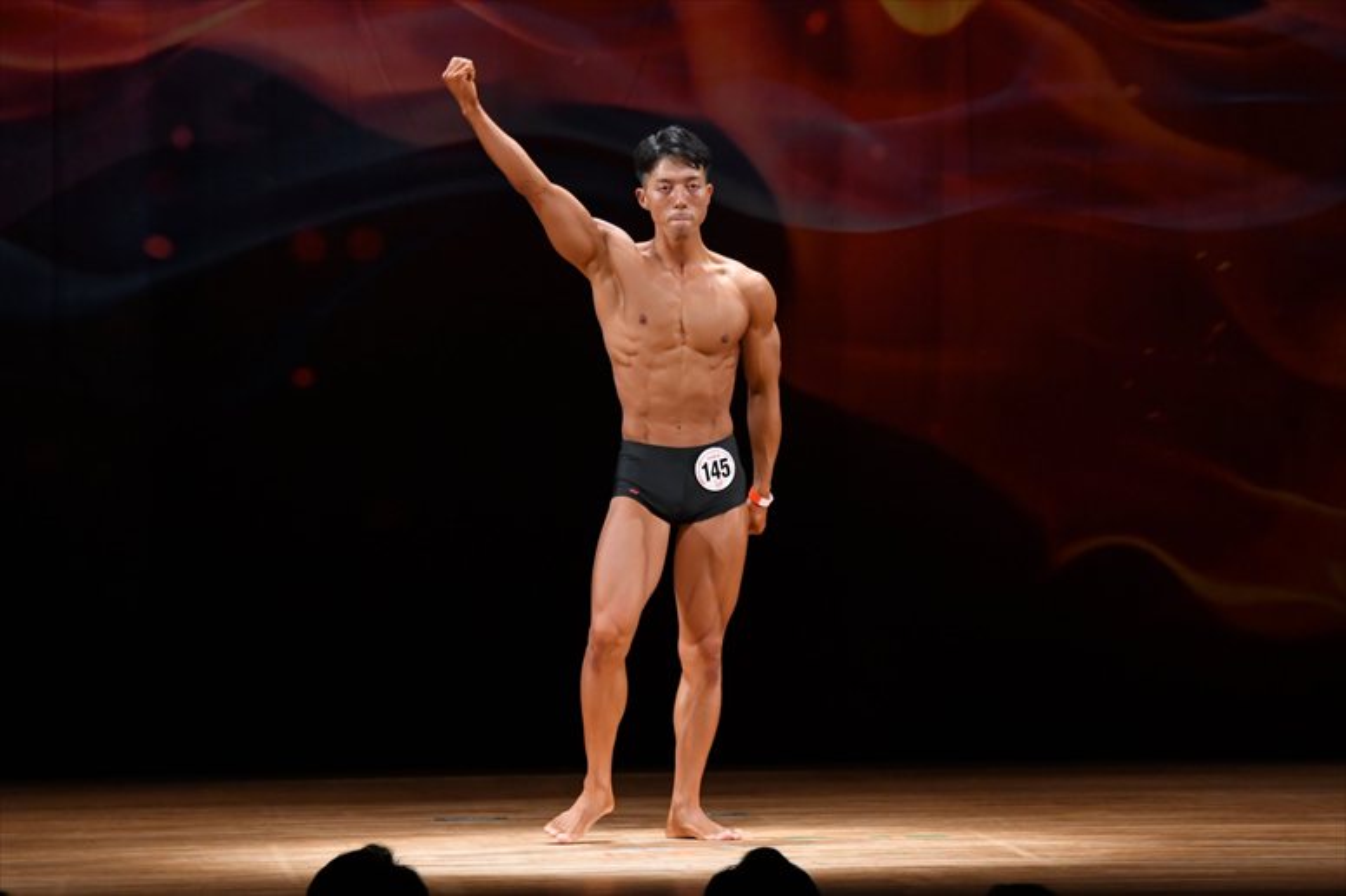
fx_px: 8969
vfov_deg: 5.7
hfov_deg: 8.6
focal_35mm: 240
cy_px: 448
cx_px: 673
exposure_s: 1/400
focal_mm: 160
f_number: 5.6
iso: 3200
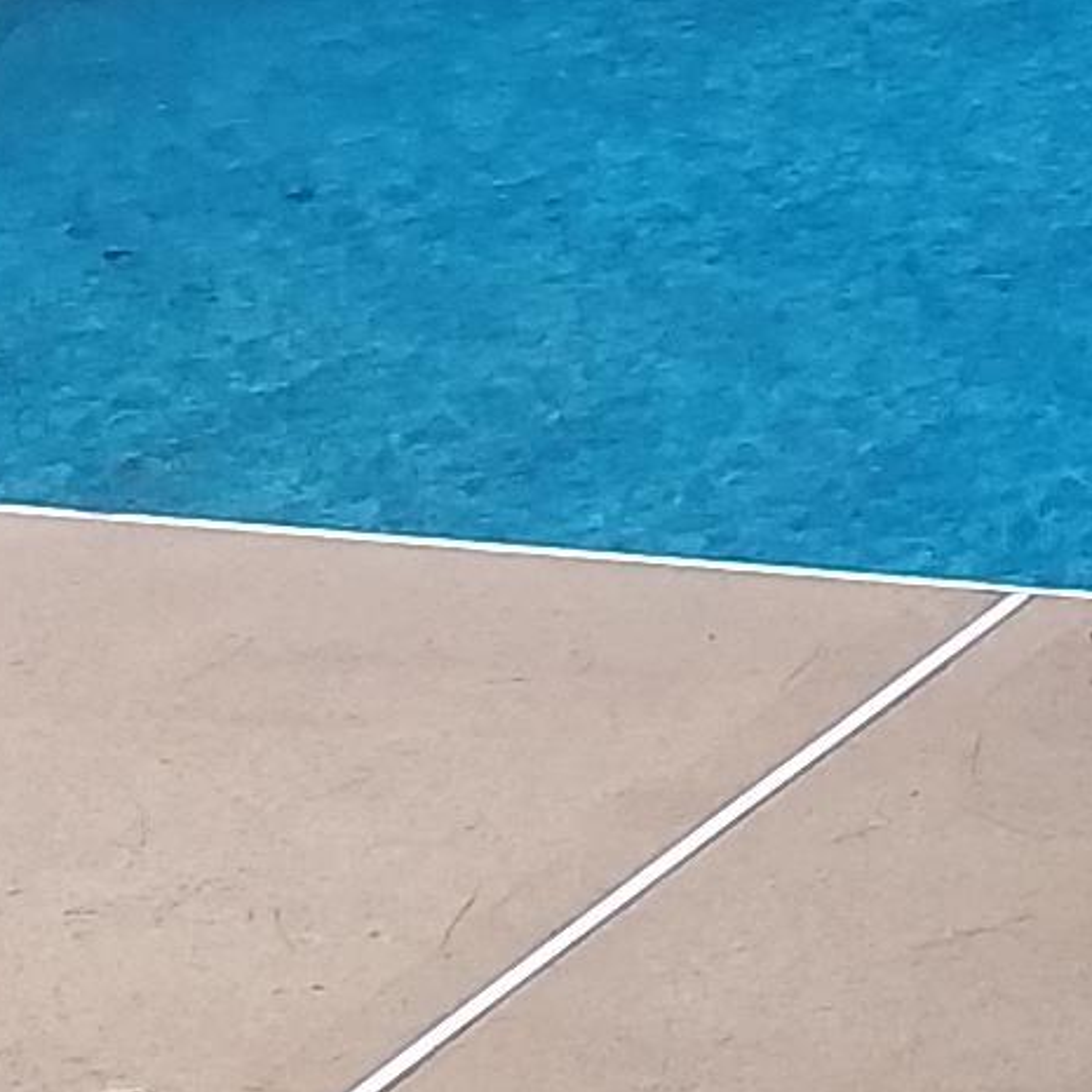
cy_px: -188
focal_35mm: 142
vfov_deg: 12.1
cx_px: 1902
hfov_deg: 11.5
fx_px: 5068
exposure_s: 1/125
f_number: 1.9
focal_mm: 2.47
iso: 40
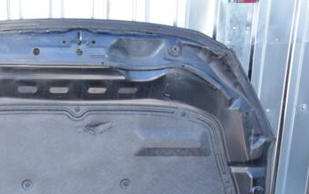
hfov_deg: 30.5
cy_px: 171
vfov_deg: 19.5
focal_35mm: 66
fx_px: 555
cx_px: 72
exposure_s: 1/200
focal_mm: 25
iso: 800
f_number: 8
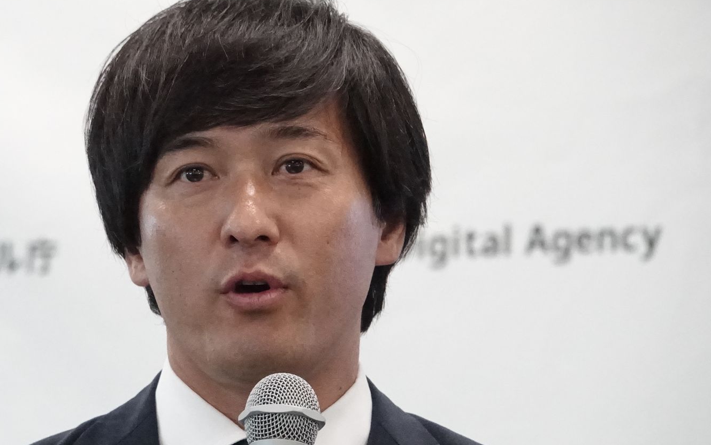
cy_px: 258
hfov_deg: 4.5
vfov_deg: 2.8
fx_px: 9128
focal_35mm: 471
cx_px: 278
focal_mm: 117.29
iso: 6400
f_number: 4
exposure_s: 1/400
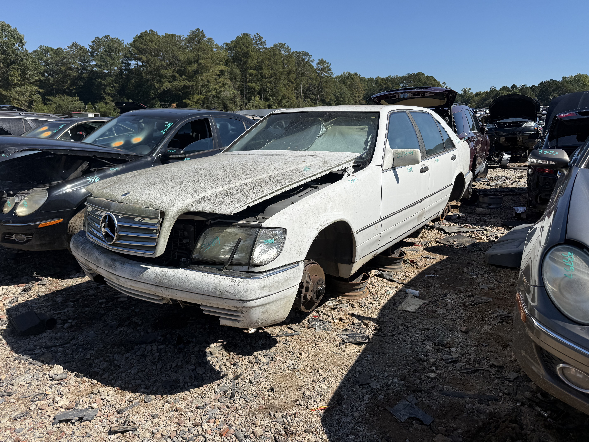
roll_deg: +0.8
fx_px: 408
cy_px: 221
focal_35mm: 24
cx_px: 294
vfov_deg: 56.8
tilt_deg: -12.7
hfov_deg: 71.6
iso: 80
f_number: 1.78
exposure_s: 1/6711
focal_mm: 6.76
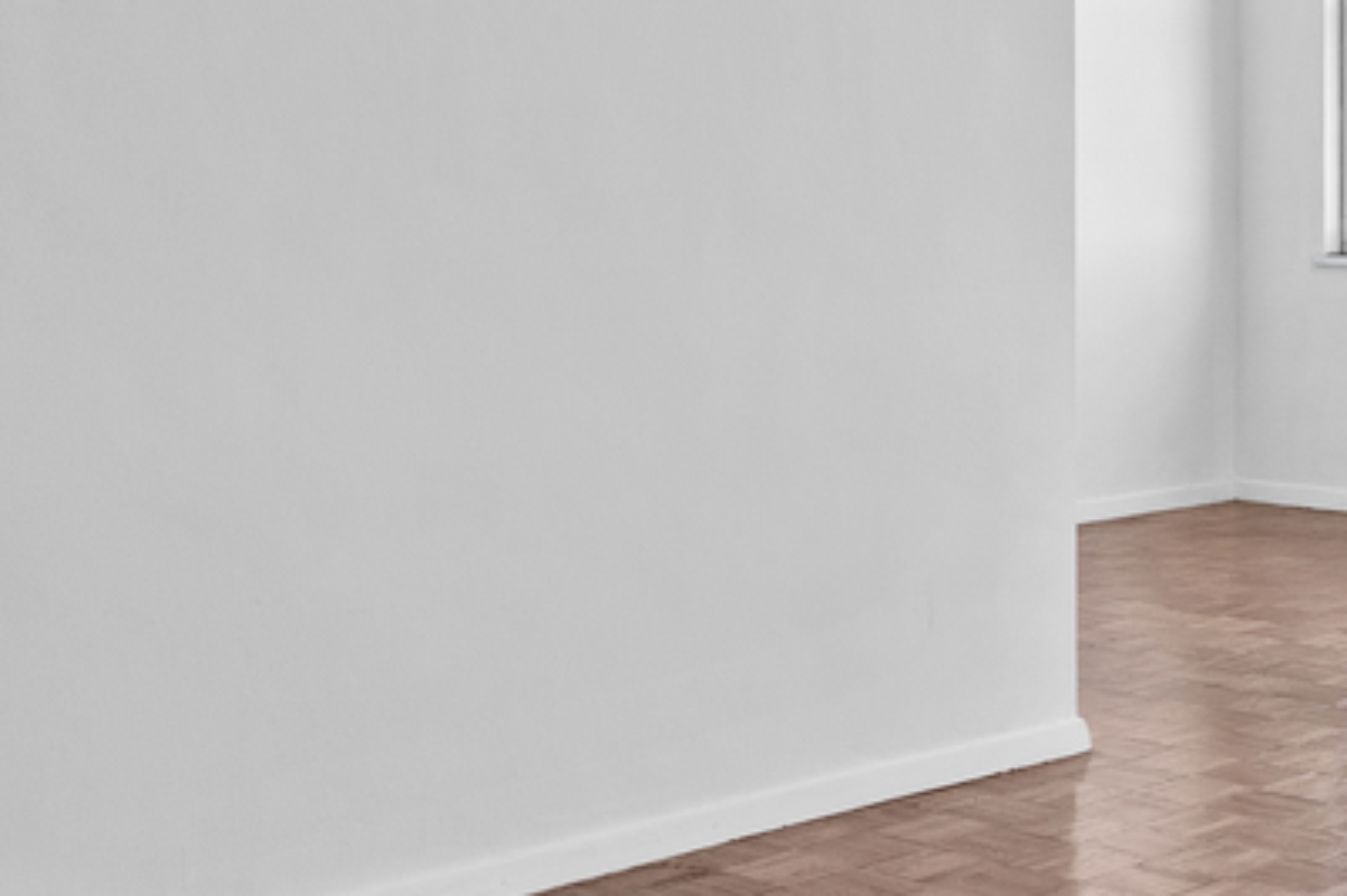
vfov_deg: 20.1
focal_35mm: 67
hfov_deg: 29.0
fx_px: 2506
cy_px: 175
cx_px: 1199
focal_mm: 14
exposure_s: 1/10
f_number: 9.5
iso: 250
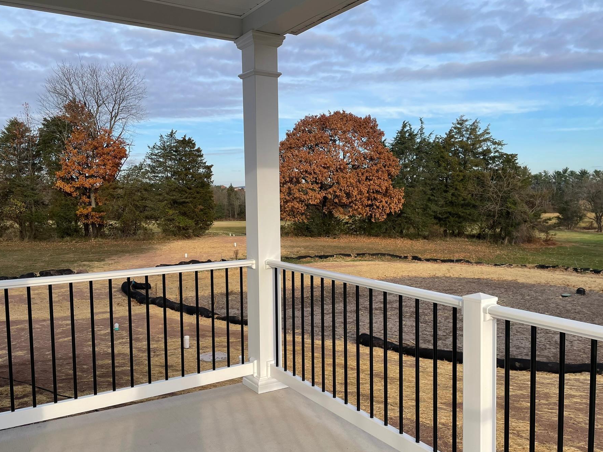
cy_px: 244
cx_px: 284
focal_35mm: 30
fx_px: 523
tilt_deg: -4.3
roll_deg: +1.4
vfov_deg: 46.8
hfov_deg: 59.9
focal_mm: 4.2
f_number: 1.6
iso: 32
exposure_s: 1/1350
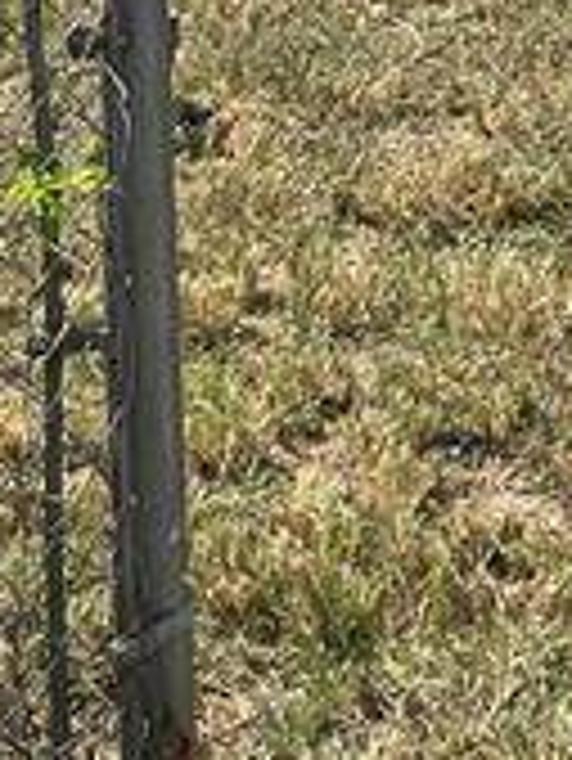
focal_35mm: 118
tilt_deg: +4.6
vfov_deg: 13.6
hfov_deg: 12.3
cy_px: -881
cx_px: 698
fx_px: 2597
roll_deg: -0.4
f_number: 1.6
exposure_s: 1/4484
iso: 50
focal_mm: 5.1
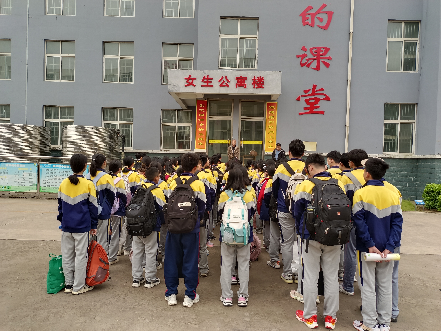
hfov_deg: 69.4
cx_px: 220
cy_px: 166
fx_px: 318
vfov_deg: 54.9
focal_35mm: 25
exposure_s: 1/100
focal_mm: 4.71
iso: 123
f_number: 1.79
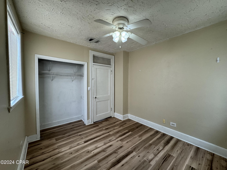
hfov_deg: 102.1
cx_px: 114
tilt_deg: -2.1
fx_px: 92
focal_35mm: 14
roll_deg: +0.0
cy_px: 85
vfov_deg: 85.7
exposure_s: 1/120
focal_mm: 2.22
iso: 160
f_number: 2.2
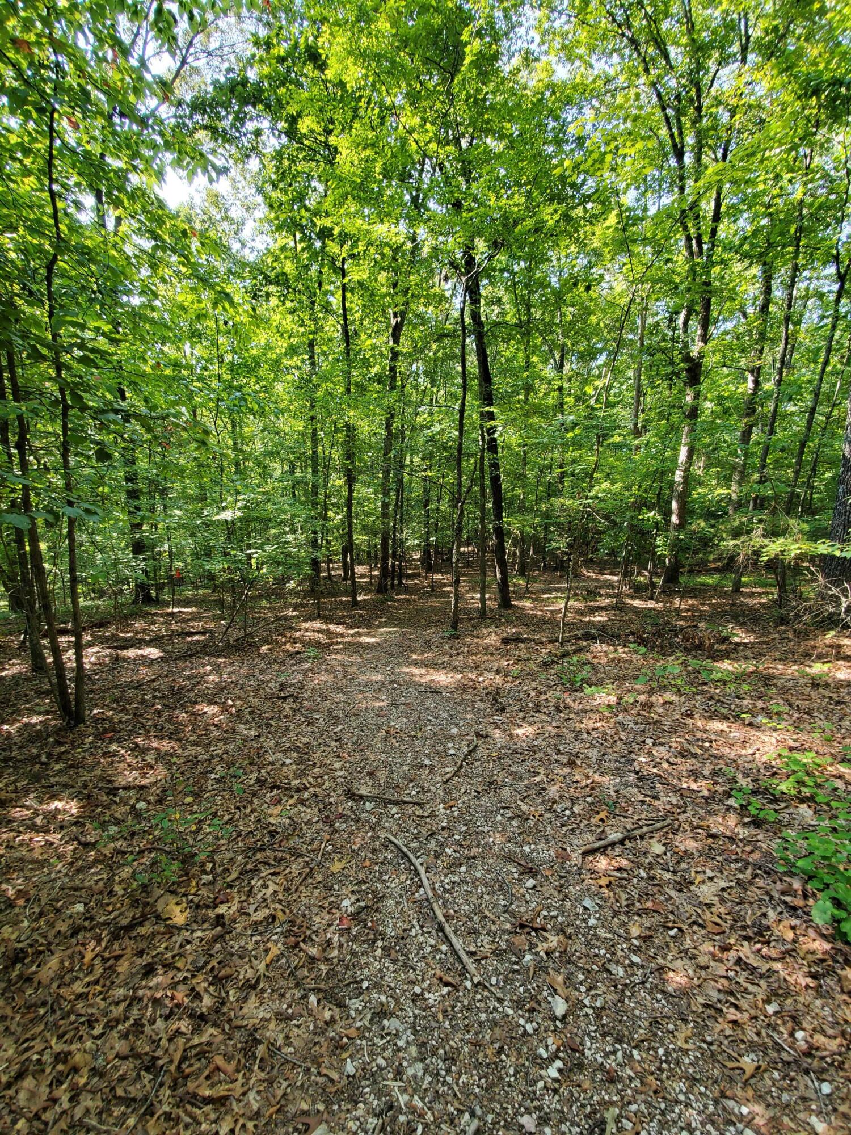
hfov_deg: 89.9
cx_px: 426
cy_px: 568
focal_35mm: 13
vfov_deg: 106.2
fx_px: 426
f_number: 2.2
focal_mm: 1.8
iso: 80
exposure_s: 1/59
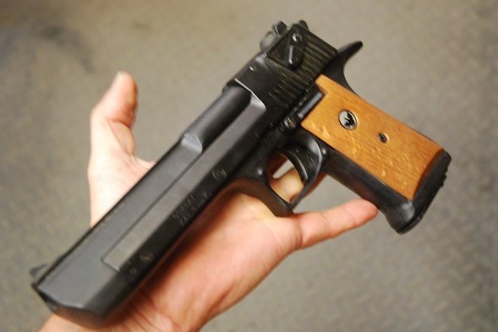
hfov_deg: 37.2
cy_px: 163
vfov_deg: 25.3
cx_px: 247
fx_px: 740
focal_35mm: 54
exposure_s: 1/30
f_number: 4.2
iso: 1100
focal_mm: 35
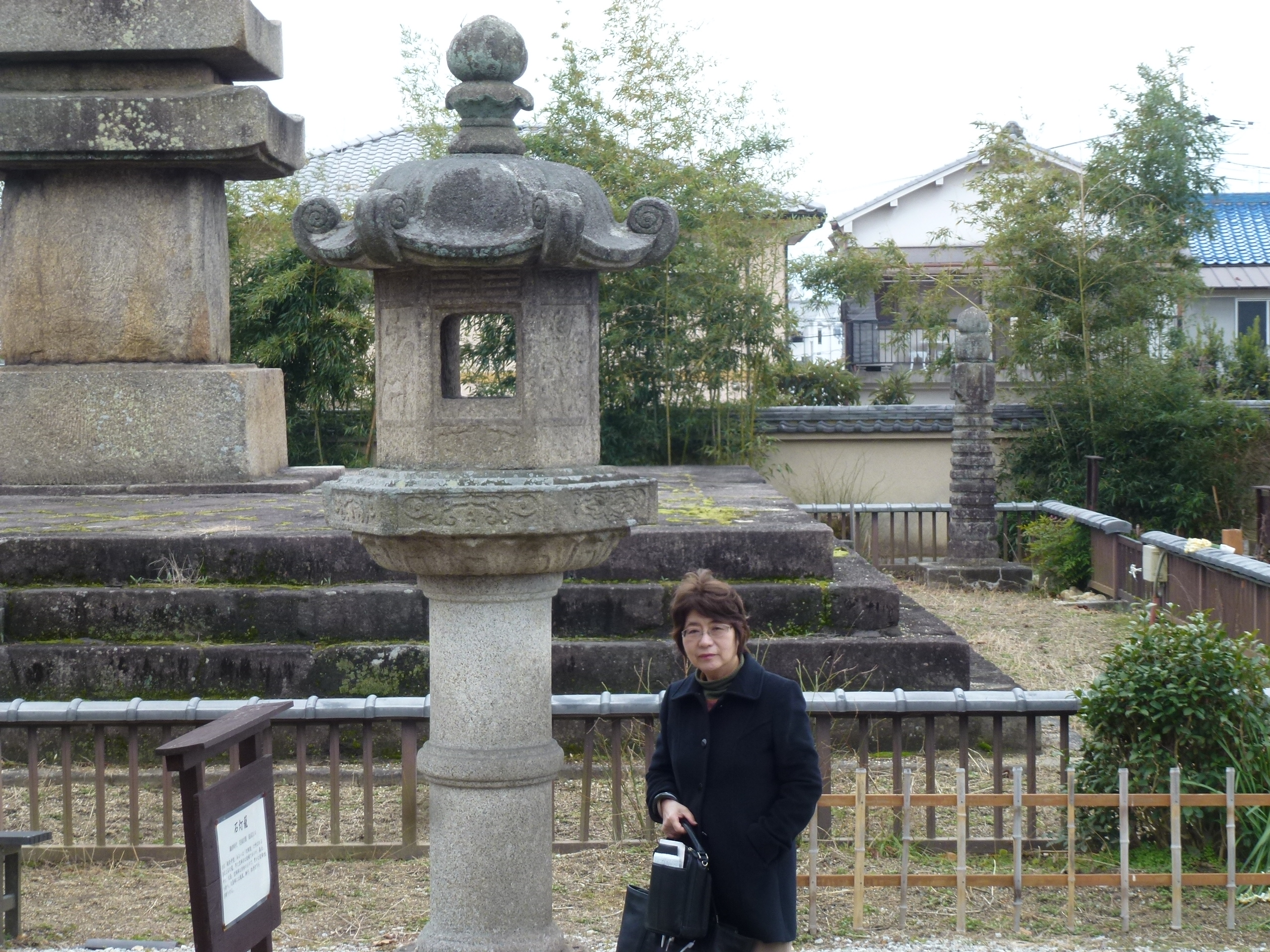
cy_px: 476
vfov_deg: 20.7
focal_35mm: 71
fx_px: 2605
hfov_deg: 27.4
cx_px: 635
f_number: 4.7
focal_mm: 12.7
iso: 100
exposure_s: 1/80
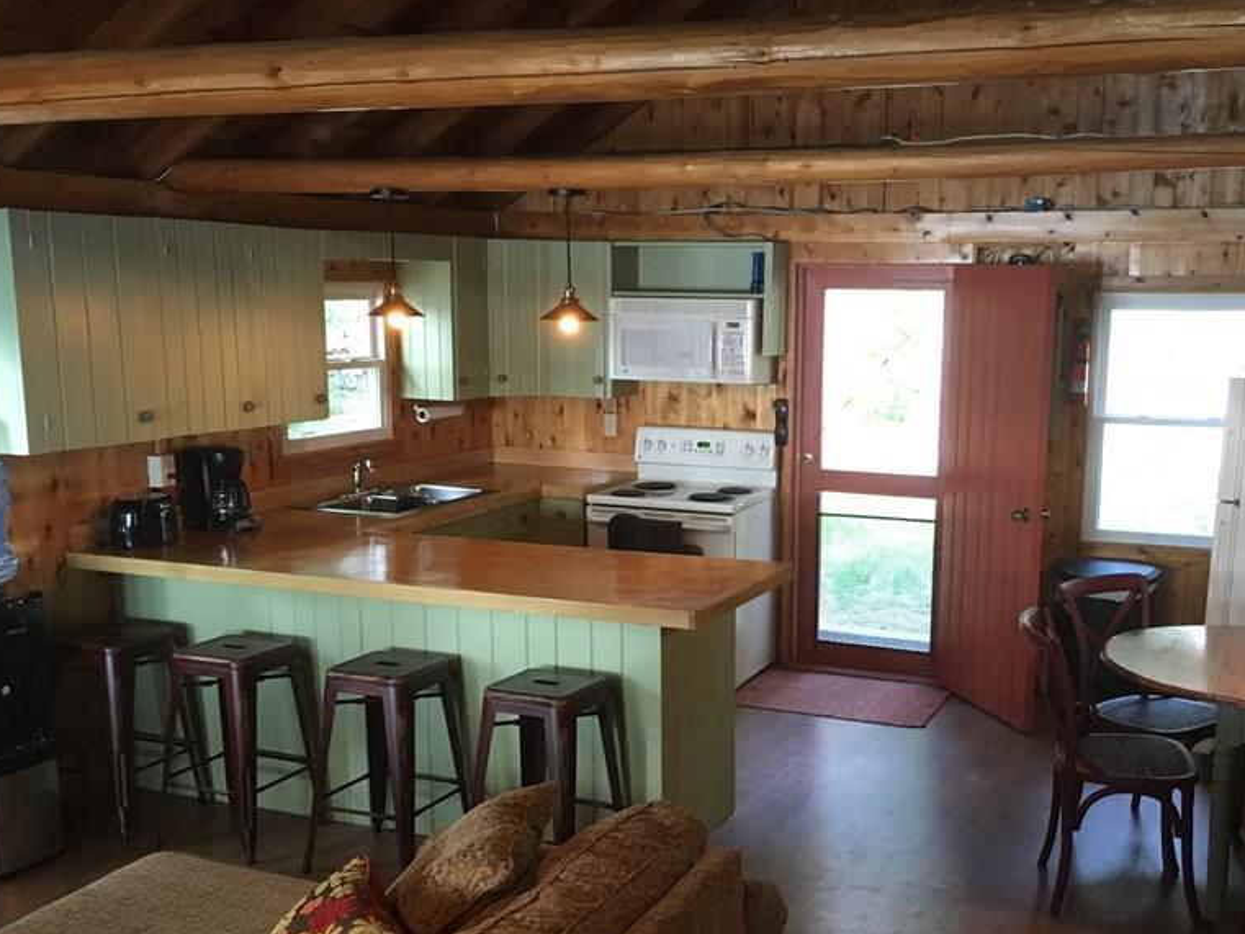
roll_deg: -0.2
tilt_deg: -11.1
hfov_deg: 47.6
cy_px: 545
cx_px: 736
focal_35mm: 39
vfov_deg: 36.7
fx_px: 1403
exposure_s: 1/30
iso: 200
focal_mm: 4.15
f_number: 2.2
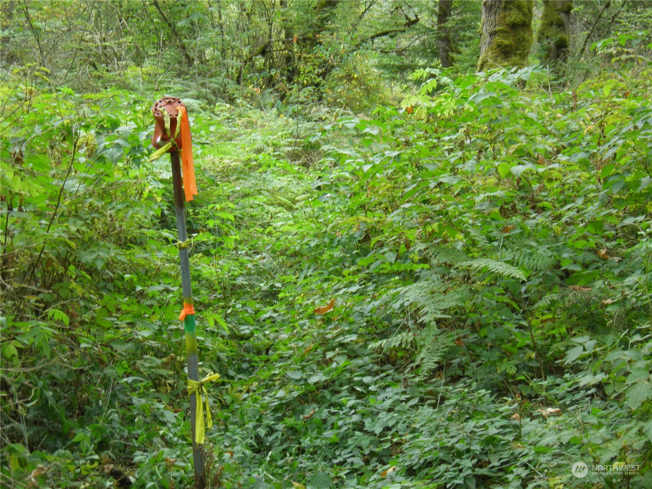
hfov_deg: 23.3
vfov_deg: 17.6
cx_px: 326
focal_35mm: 84
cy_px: 244
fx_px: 1582
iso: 80
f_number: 3.9
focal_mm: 15.2
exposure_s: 1/50
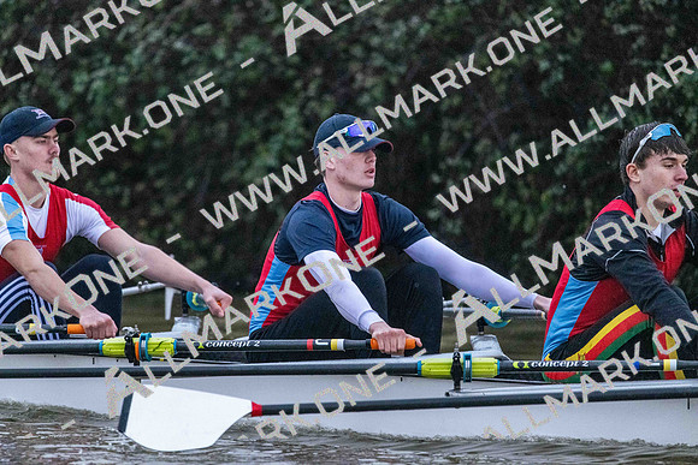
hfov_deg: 5.2
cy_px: 232
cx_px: 349
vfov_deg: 3.4
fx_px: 7757
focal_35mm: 400
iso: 16000
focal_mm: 400
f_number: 4.5
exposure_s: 1/1600
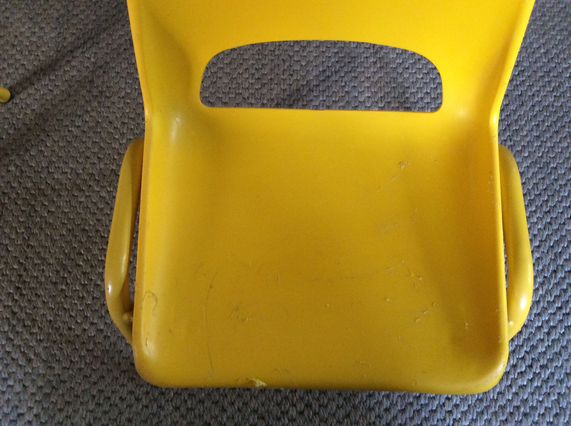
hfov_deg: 56.9
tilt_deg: -73.1
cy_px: 213
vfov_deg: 44.1
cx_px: 286
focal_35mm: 32
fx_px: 527
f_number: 2.4
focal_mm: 3.3
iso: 200
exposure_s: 1/25
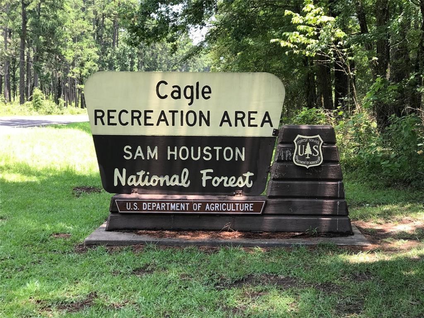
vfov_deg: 25.7
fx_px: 698
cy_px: 159
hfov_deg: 33.8
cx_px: 212
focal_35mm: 57
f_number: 2.8
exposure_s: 1/103
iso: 20
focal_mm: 6.6
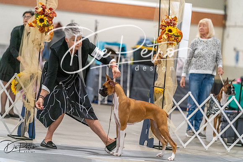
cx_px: 122
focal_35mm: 197
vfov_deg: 7.0
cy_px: 81
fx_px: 1330
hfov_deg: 10.4
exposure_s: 1/250
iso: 6400
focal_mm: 197
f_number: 3.5
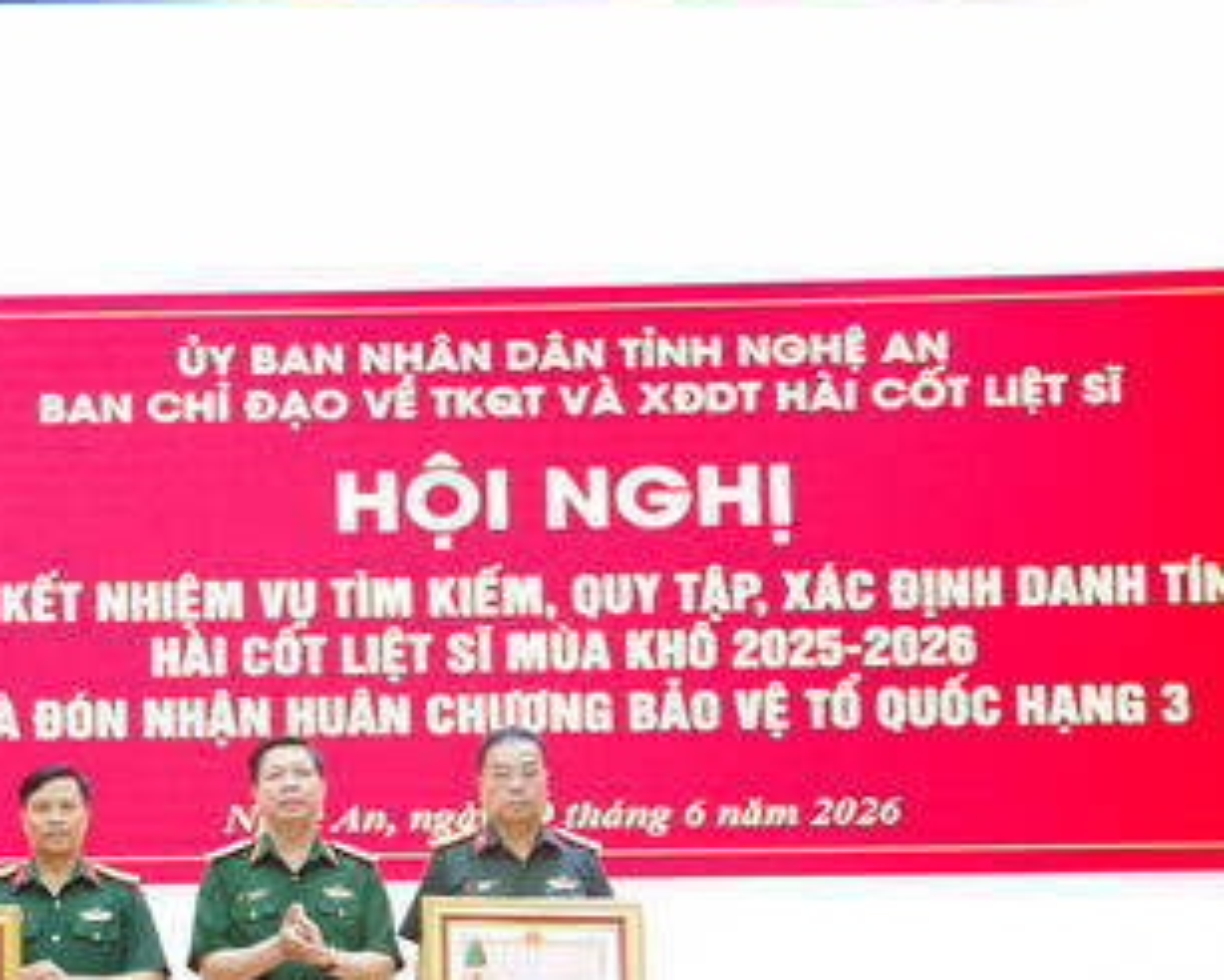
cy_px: 773
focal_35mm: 99
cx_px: 84
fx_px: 3589
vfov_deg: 15.5
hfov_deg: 19.0
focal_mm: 36
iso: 3200
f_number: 4.5
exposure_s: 1/180
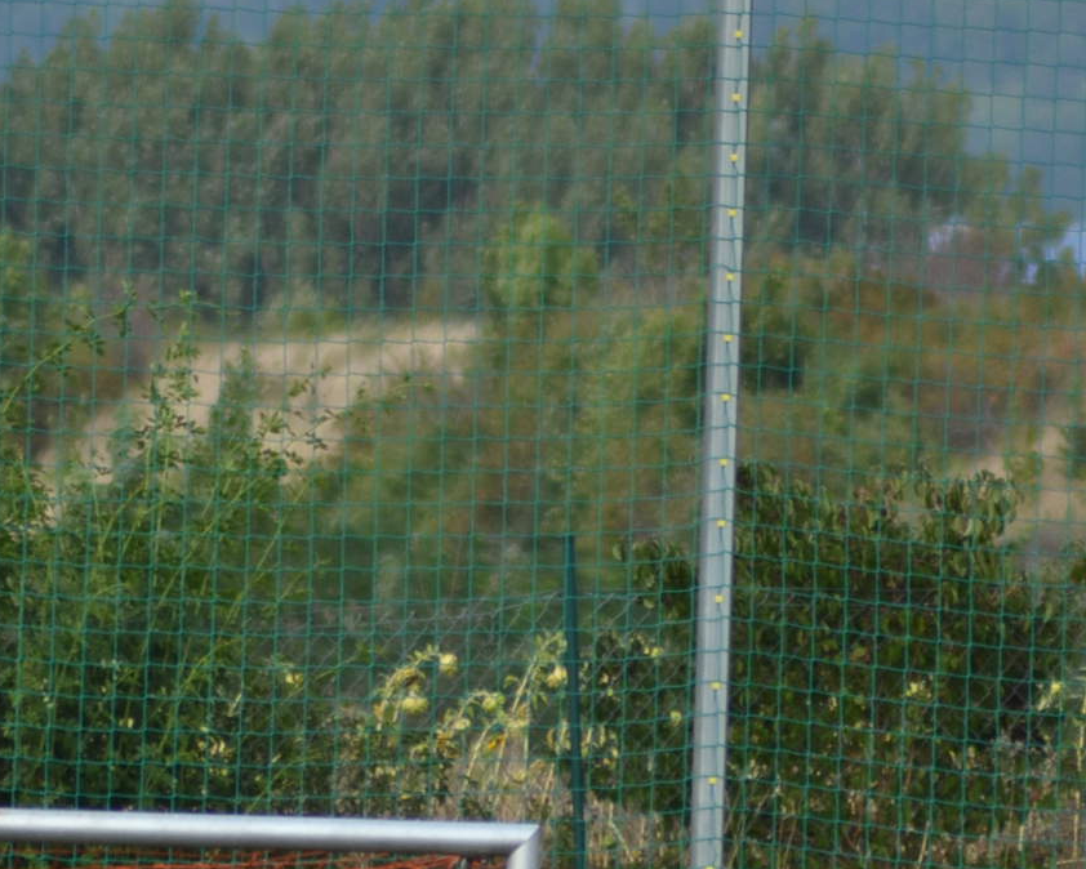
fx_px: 37132
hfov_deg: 1.7
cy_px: 903
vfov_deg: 1.3
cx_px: 386
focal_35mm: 1155
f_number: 5.6
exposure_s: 1/1000
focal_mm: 300
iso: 400
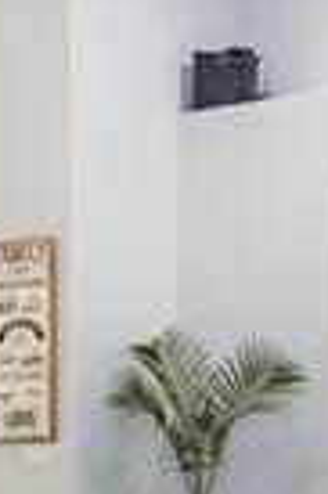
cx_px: -54
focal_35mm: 127
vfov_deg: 16.1
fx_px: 1740
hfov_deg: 10.6
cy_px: 350
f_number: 5.6
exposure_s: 1/60
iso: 1250
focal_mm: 17
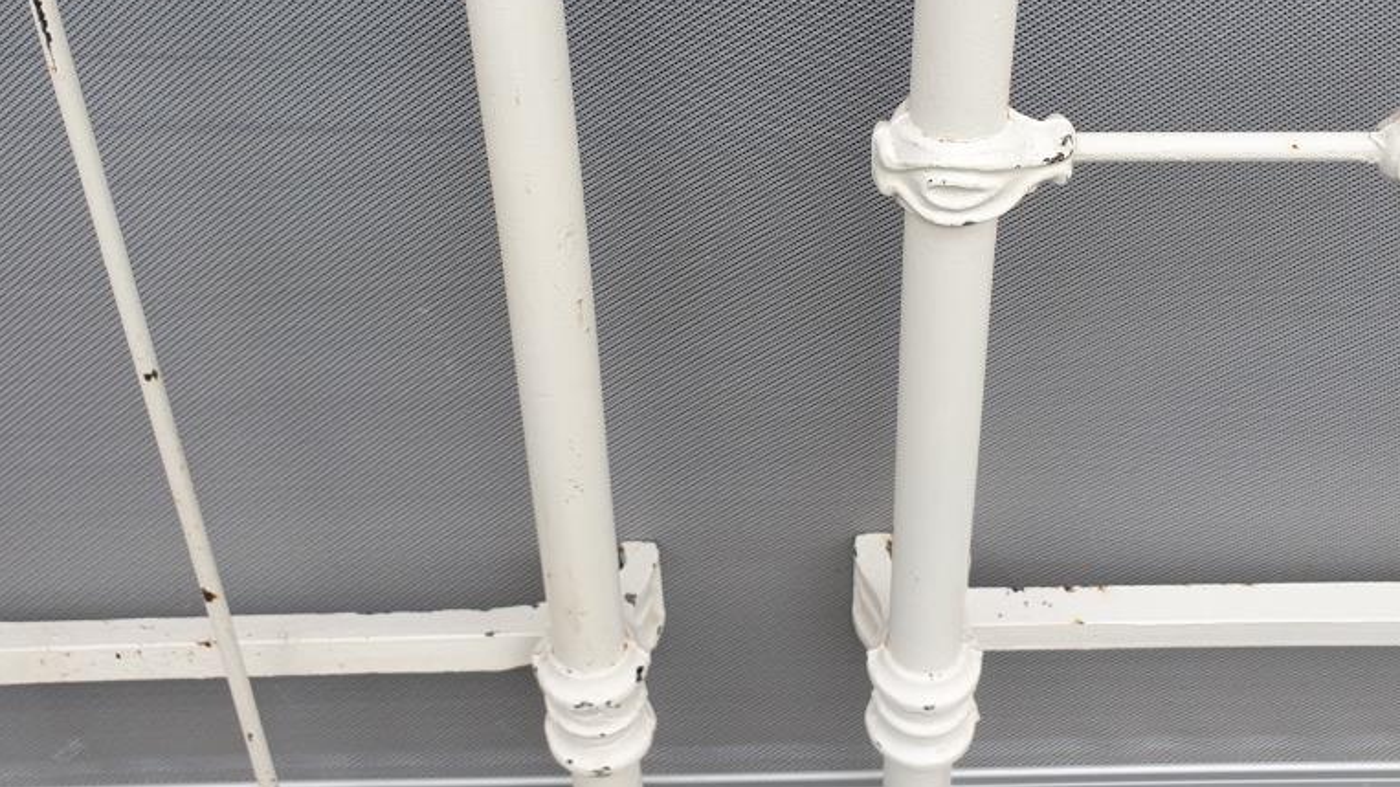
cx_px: 701
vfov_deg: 30.2
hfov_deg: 52.8
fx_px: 1411
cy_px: 123
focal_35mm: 38
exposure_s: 1/100
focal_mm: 4.3
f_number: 2.4
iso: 80
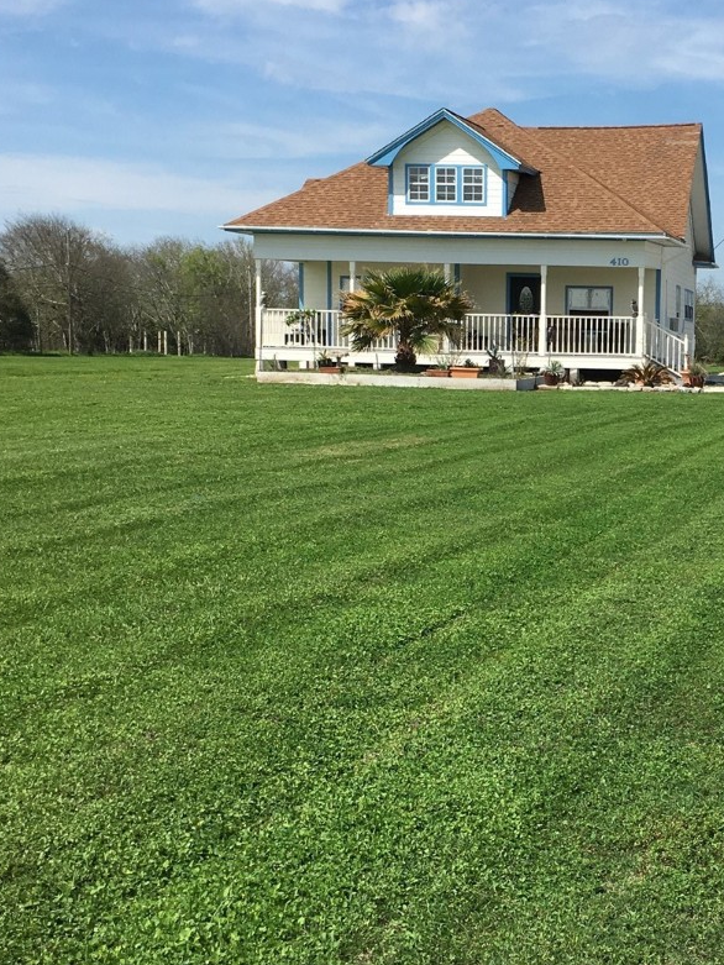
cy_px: 499
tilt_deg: -5.7
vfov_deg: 33.8
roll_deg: -1.7
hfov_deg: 25.0
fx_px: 1589
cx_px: 635
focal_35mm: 57
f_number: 2.2
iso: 25
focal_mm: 4.15
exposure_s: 1/1637
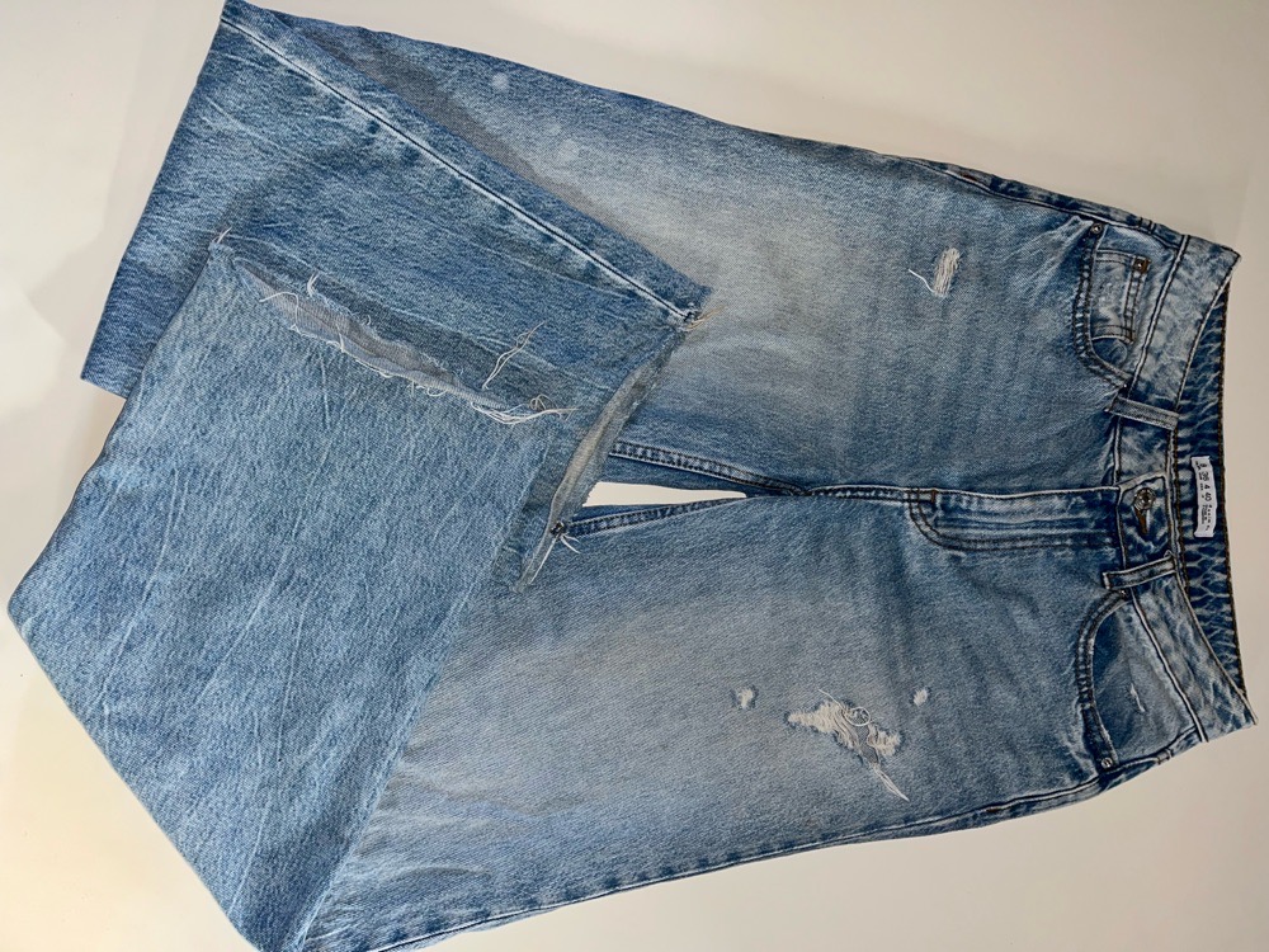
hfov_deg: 67.3
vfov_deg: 53.1
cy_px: 476
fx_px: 953
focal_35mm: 26
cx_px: 634
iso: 40
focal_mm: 5.1
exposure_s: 1/34
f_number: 1.6
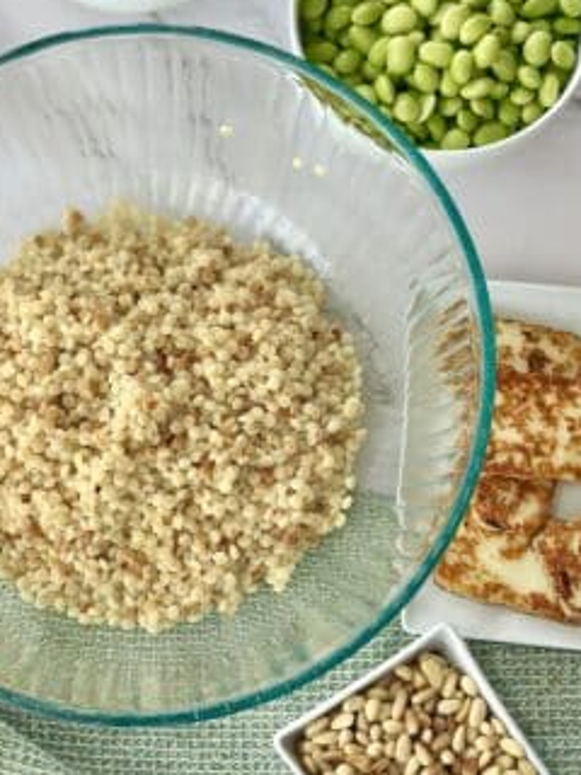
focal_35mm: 75
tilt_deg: -74.8
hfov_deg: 19.5
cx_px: 166
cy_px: 279
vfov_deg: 25.9
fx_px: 1678
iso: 80
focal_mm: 6.86
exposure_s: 1/414
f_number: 1.78
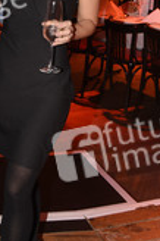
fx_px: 521
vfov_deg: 25.8
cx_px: -6
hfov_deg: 17.0
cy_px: 73
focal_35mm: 78
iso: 2500
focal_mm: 32
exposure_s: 1/60
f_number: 6.3
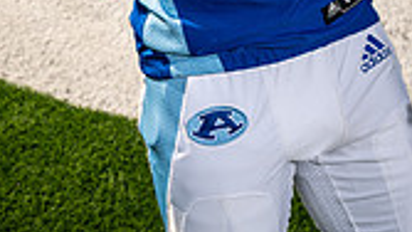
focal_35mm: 107
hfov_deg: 20.0
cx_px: 173
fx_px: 1169
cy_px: -289
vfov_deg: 10.1
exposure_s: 1/250
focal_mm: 38
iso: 125
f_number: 8
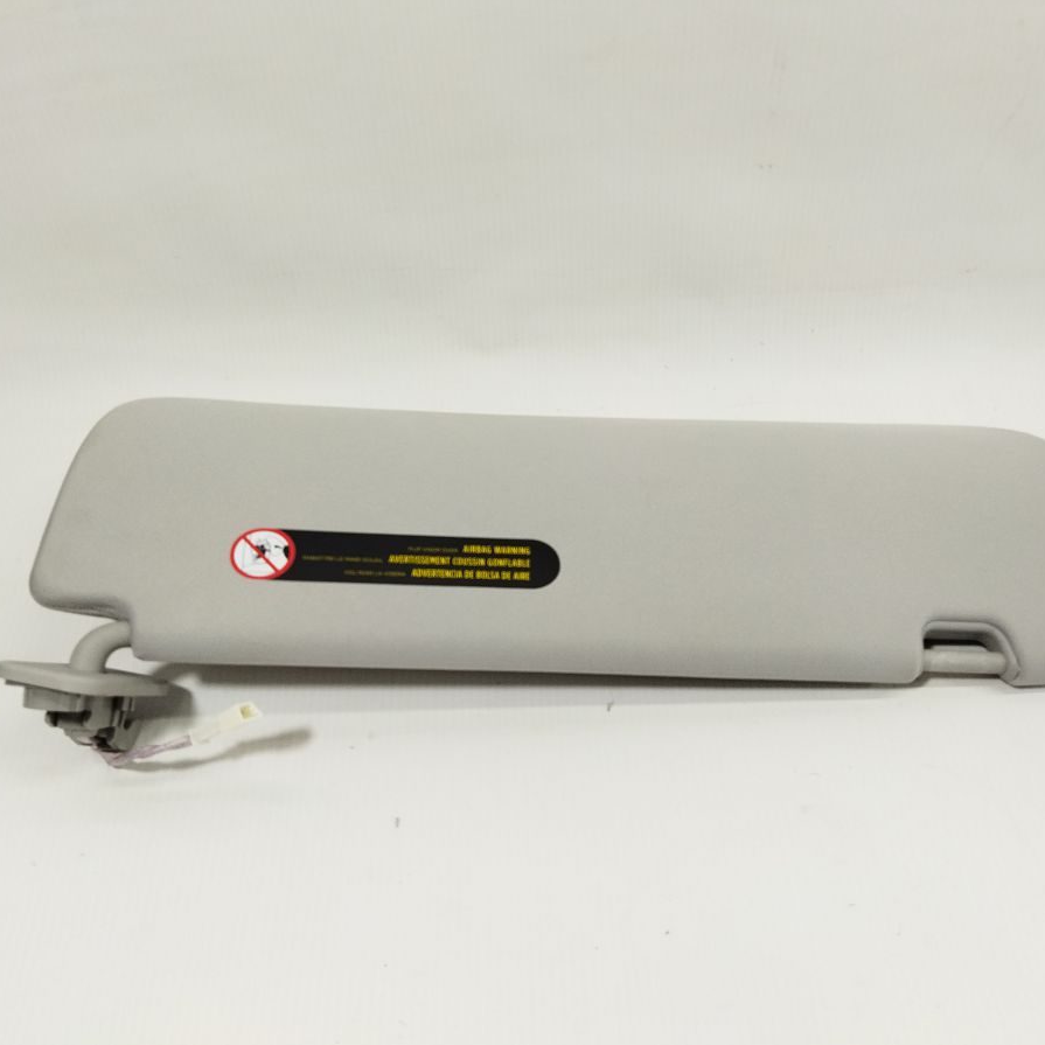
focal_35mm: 32
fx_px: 1093
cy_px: 523
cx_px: 538
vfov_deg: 51.1
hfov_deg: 51.1
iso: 99
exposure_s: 1/114
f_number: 1.79
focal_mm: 4.71
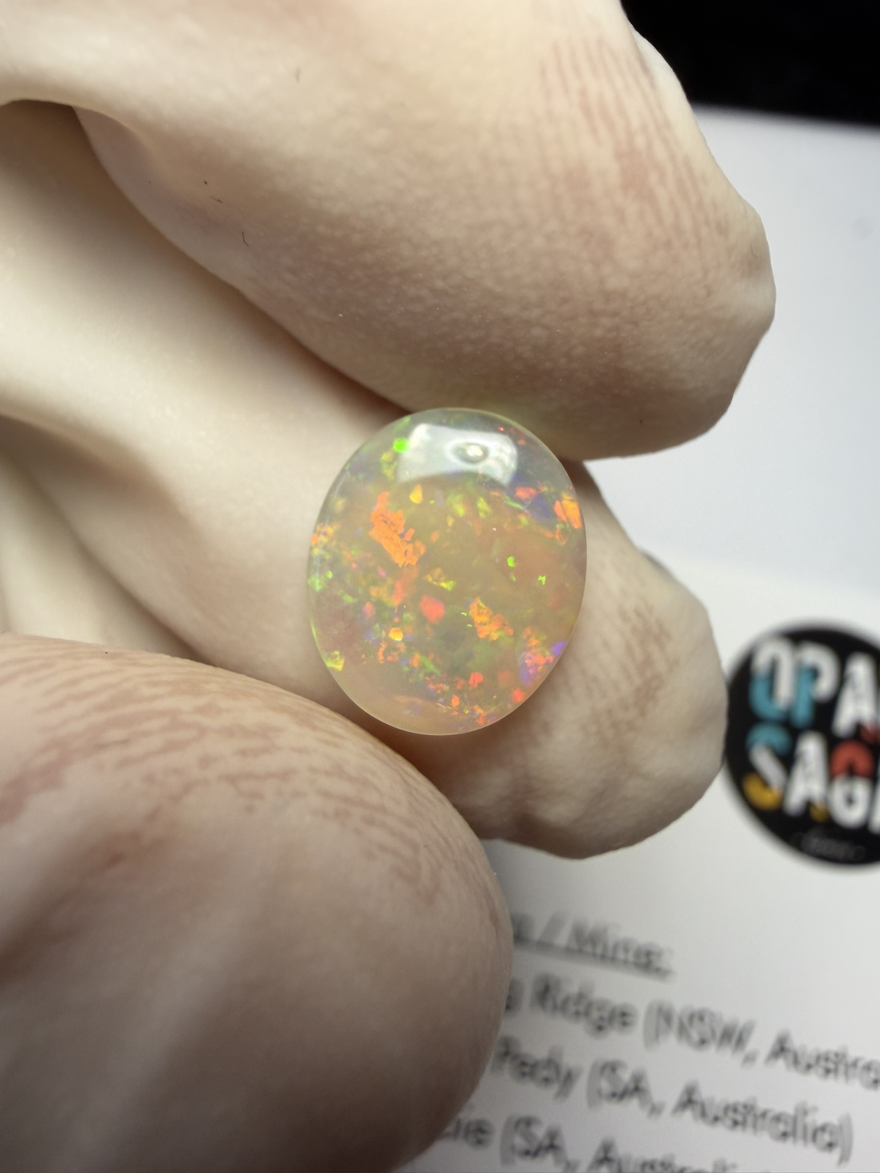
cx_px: 440
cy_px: 586
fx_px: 881
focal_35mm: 26
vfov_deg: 67.3
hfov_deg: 53.1
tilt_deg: -66.3
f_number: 2.2
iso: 40
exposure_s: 1/100
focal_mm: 2.22
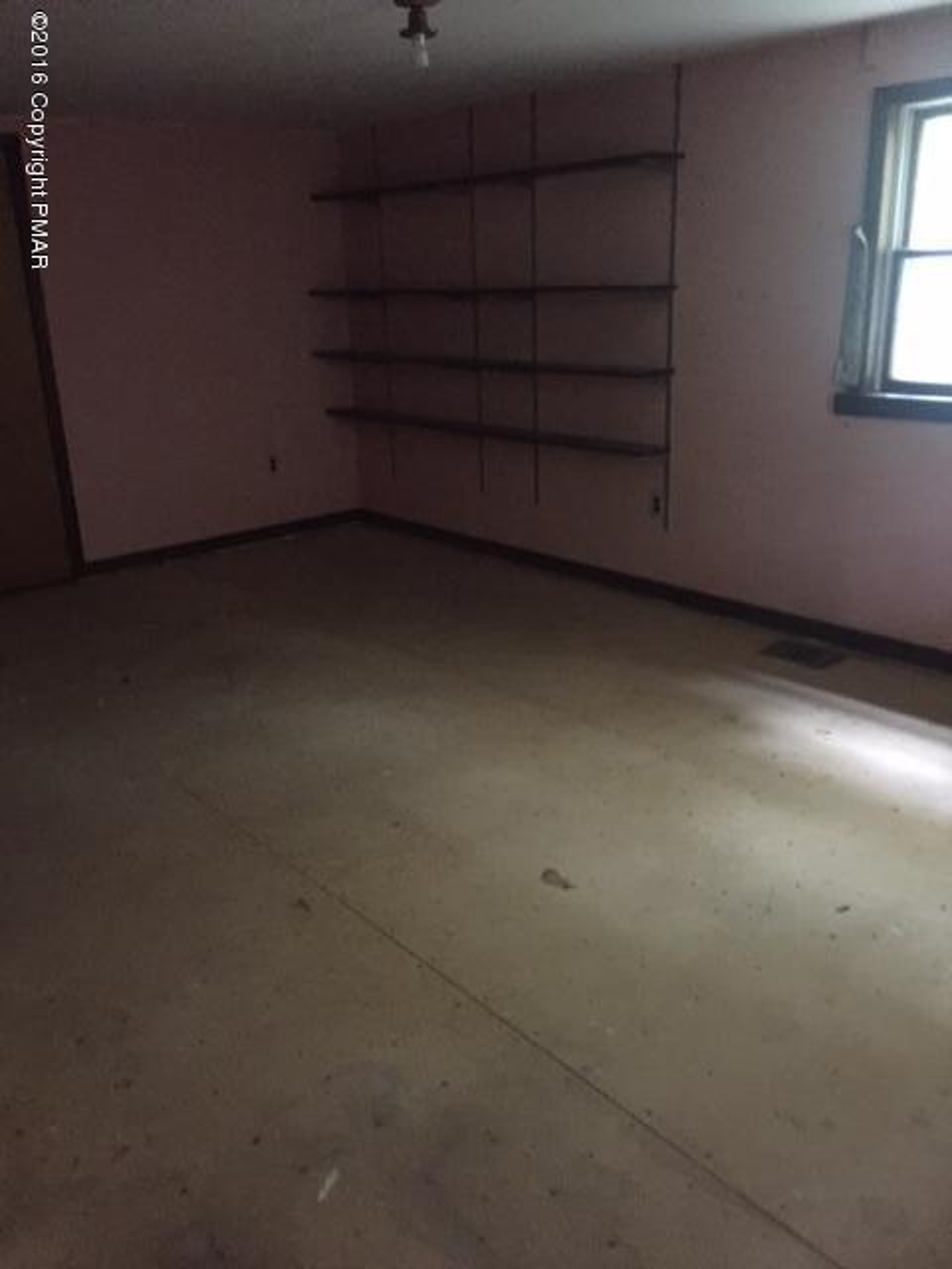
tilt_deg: -18.5
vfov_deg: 61.7
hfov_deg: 48.2
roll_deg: +1.7
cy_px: 634
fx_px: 1063
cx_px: 476
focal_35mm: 29
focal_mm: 4.15
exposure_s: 1/15
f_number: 2.2
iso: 1250
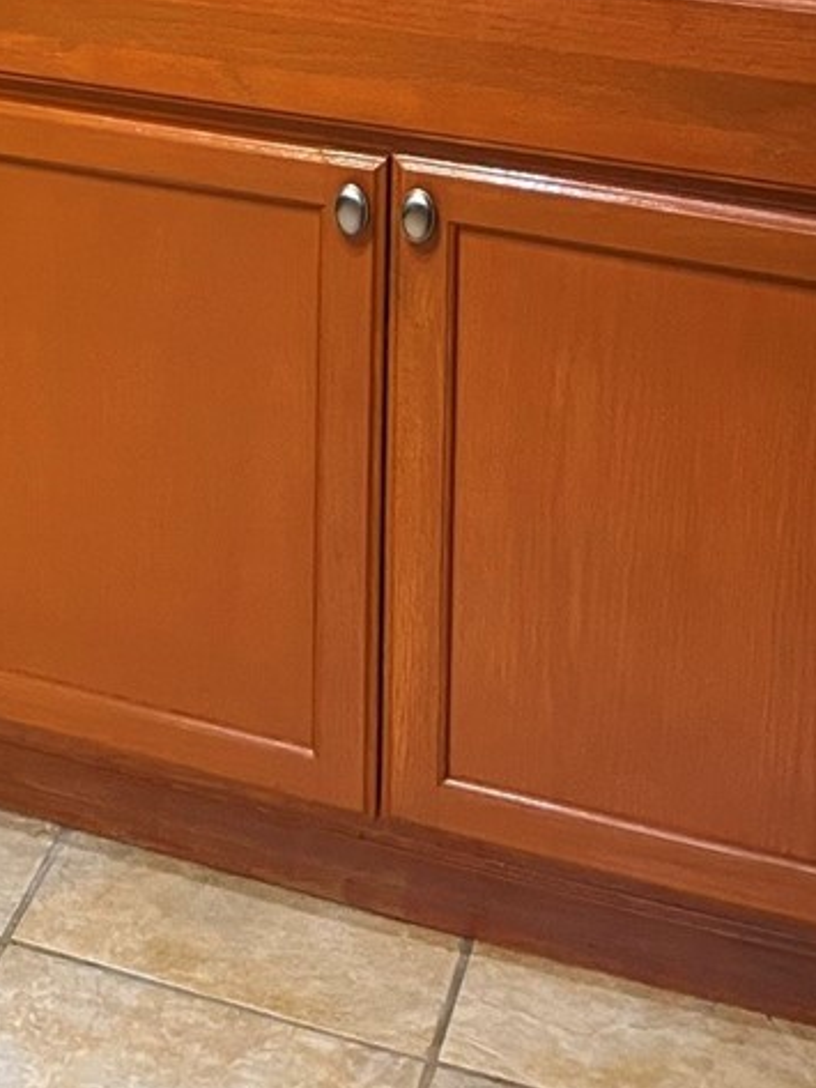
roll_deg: +2.5
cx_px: -434
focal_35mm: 88
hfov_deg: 15.4
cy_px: -515
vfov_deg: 19.5
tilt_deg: -7.7
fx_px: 2765
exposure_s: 1/60
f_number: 1.6
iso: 200
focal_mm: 5.1
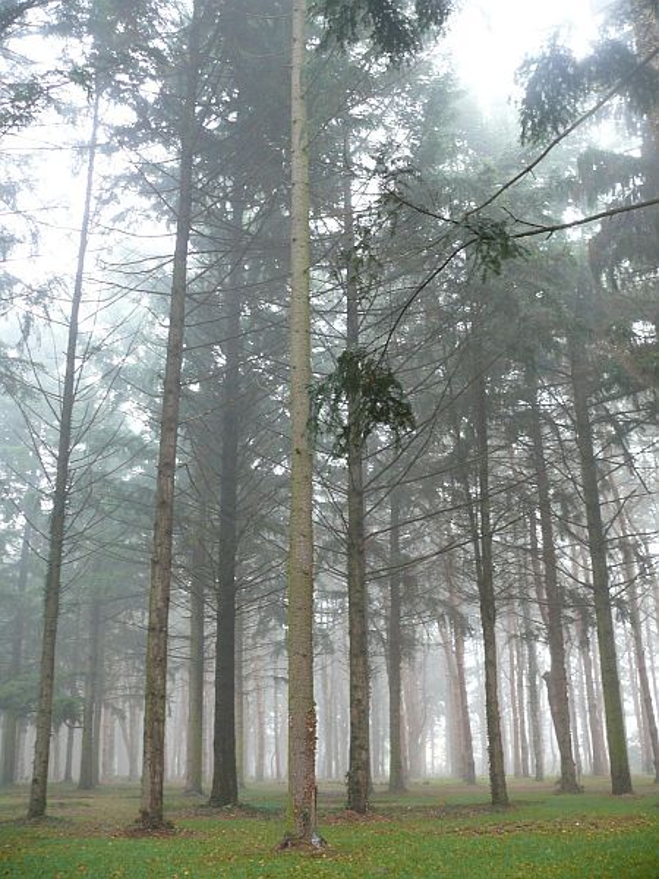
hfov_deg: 40.7
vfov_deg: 52.6
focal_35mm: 35
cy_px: 440
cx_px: 330
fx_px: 888
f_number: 2.8
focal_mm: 7.4
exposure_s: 1/40
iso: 100
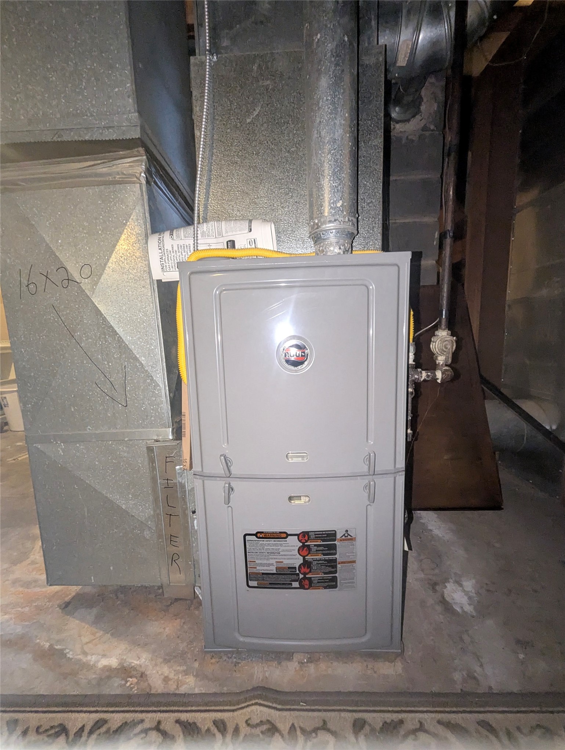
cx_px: 282
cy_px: 375
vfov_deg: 106.1
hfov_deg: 90.1
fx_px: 282
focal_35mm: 13
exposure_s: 1/24
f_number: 2.2
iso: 664
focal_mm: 1.95
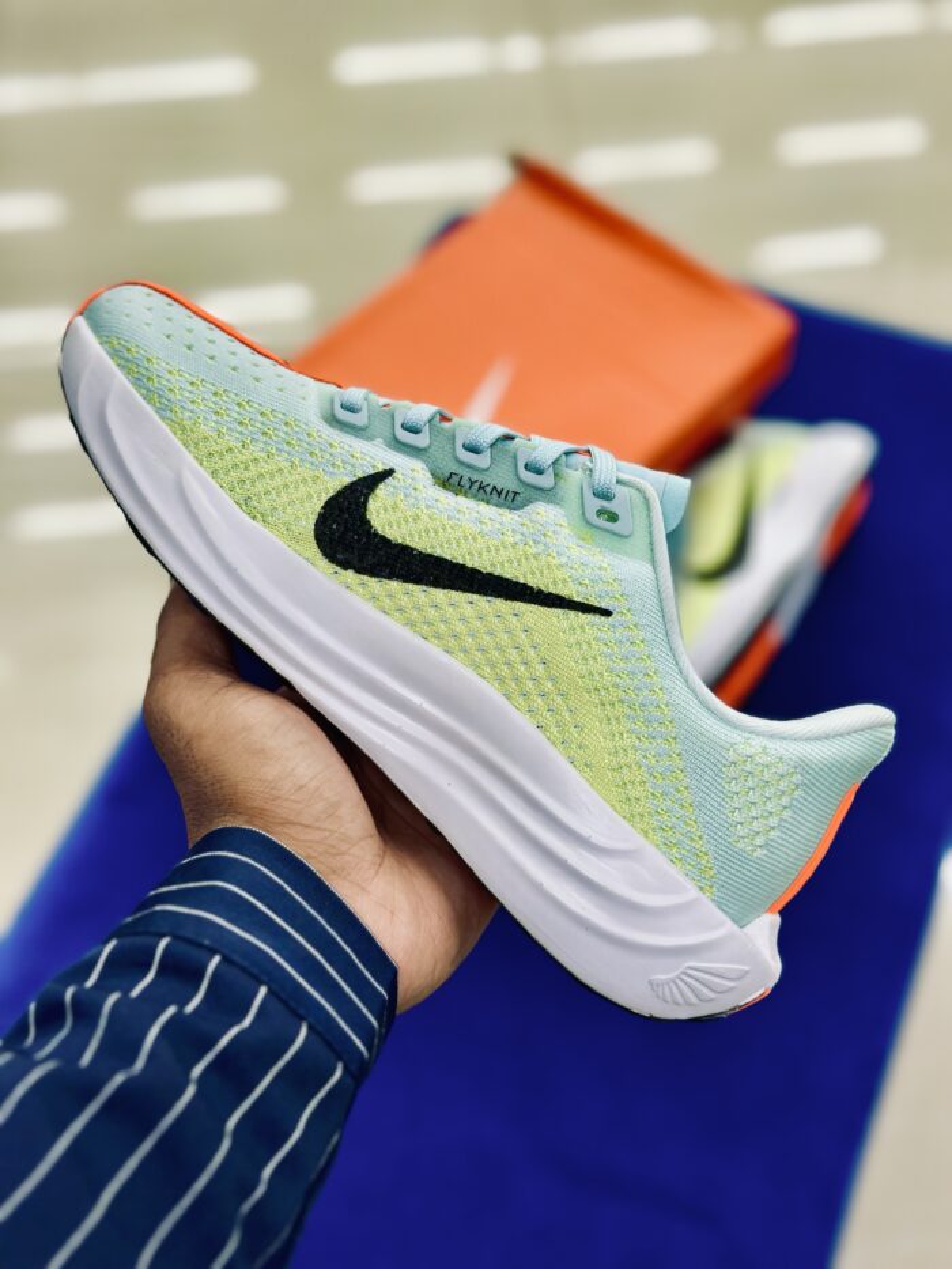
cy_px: 634
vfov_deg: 39.7
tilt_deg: -57.5
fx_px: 1760
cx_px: 476
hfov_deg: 30.3
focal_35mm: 48
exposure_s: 1/115
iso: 64
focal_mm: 6.86
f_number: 1.78
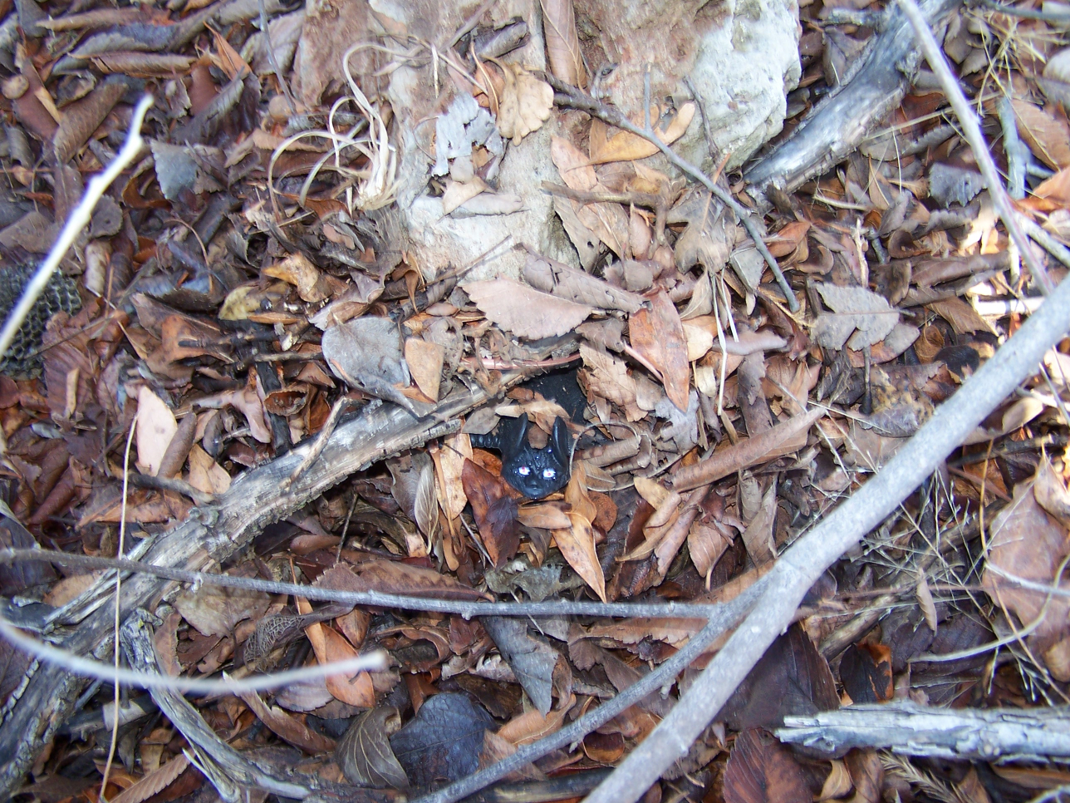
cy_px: 402
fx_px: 1175
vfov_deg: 37.7
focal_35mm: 38
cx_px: 535
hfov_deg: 49.0
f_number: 2.8
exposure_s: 1/60
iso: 80
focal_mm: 6.3
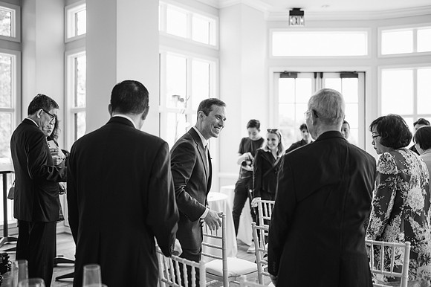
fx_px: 419
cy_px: 144
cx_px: 216
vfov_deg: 37.8
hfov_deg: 54.5
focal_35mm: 35
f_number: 1.4
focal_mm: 35
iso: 100
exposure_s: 1/320
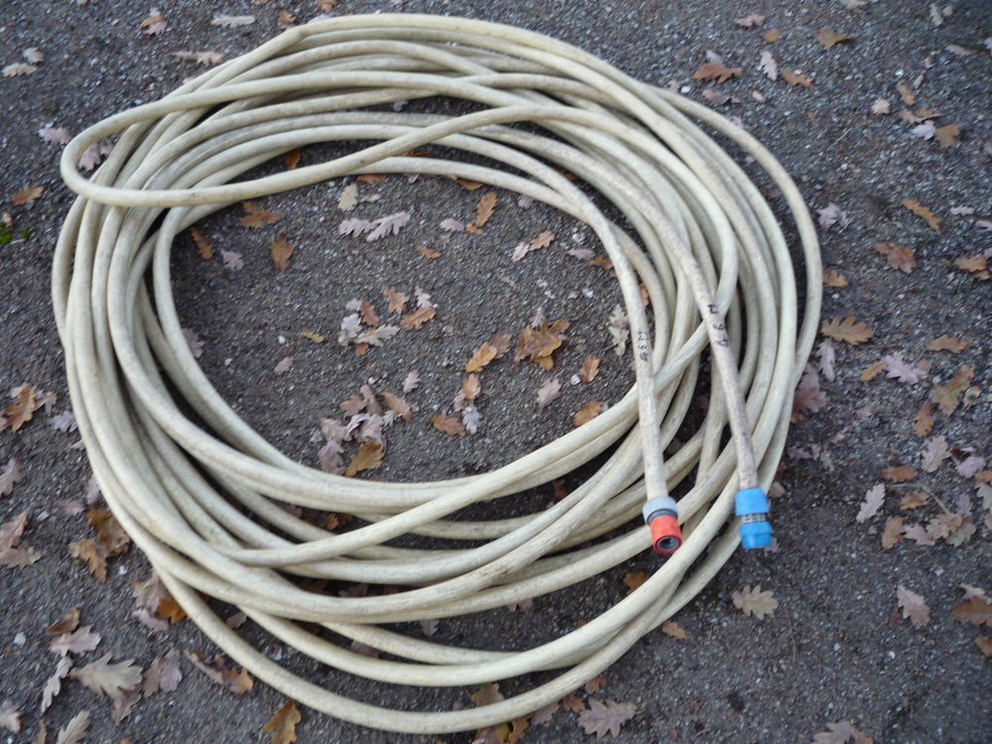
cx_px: 496
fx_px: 860
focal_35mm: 30
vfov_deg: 46.8
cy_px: 372
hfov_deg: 60.0
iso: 160
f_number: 3.3
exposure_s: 1/30
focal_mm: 5.2
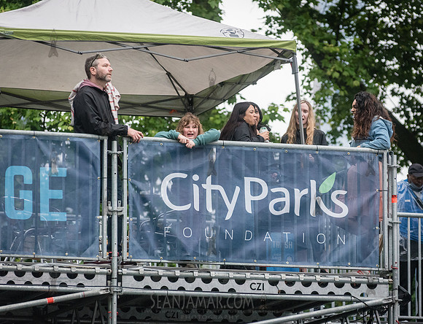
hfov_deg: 8.1
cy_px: 152
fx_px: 2983
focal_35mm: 242
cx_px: 257
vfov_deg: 6.2
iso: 3200
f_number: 4.5
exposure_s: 1/1000
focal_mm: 200
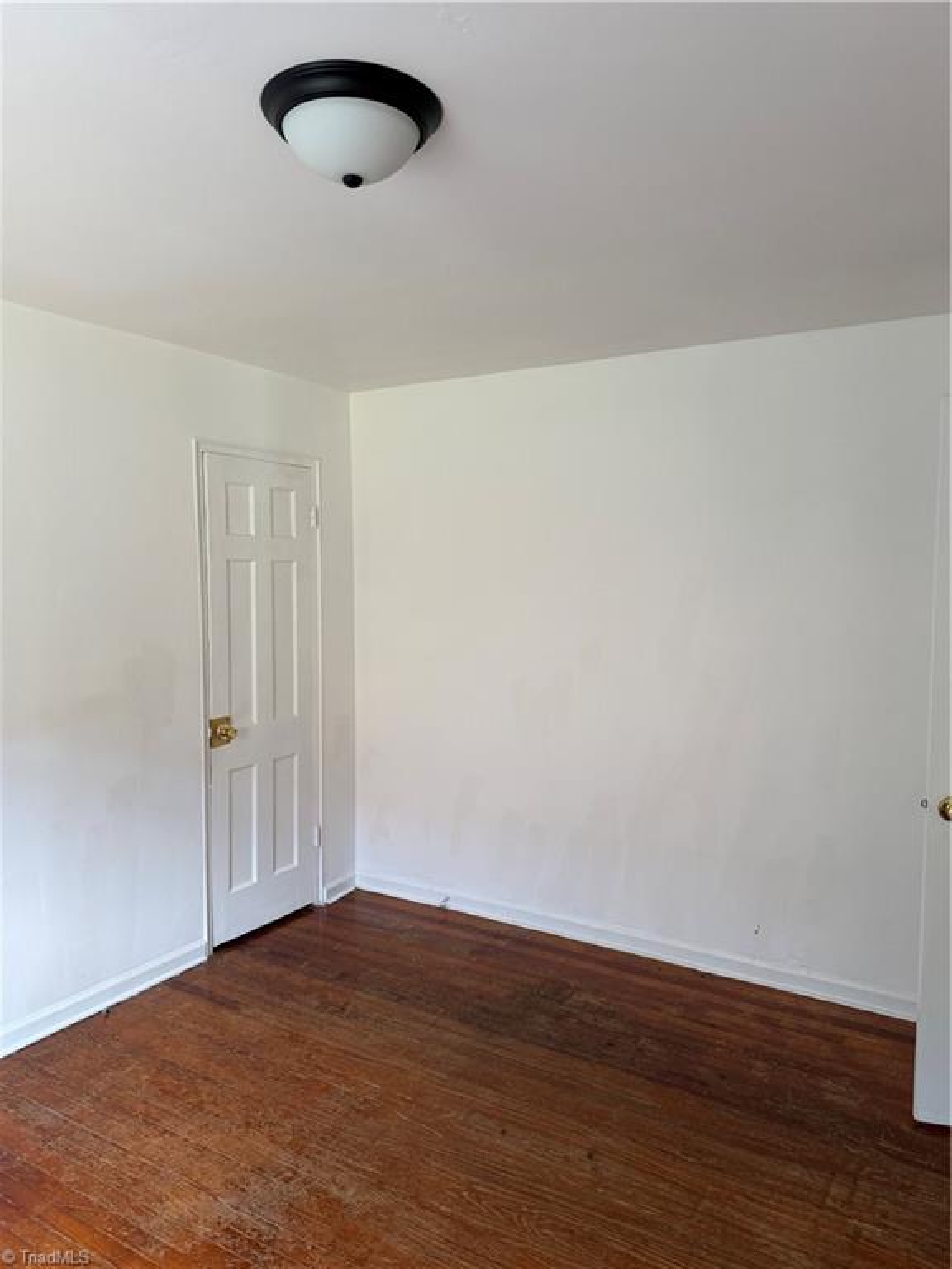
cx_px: 476
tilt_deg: -3.5
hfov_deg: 56.8
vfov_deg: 71.6
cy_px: 634
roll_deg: -0.2
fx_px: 880
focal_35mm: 24
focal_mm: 6.76
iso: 160
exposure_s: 1/121
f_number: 1.78
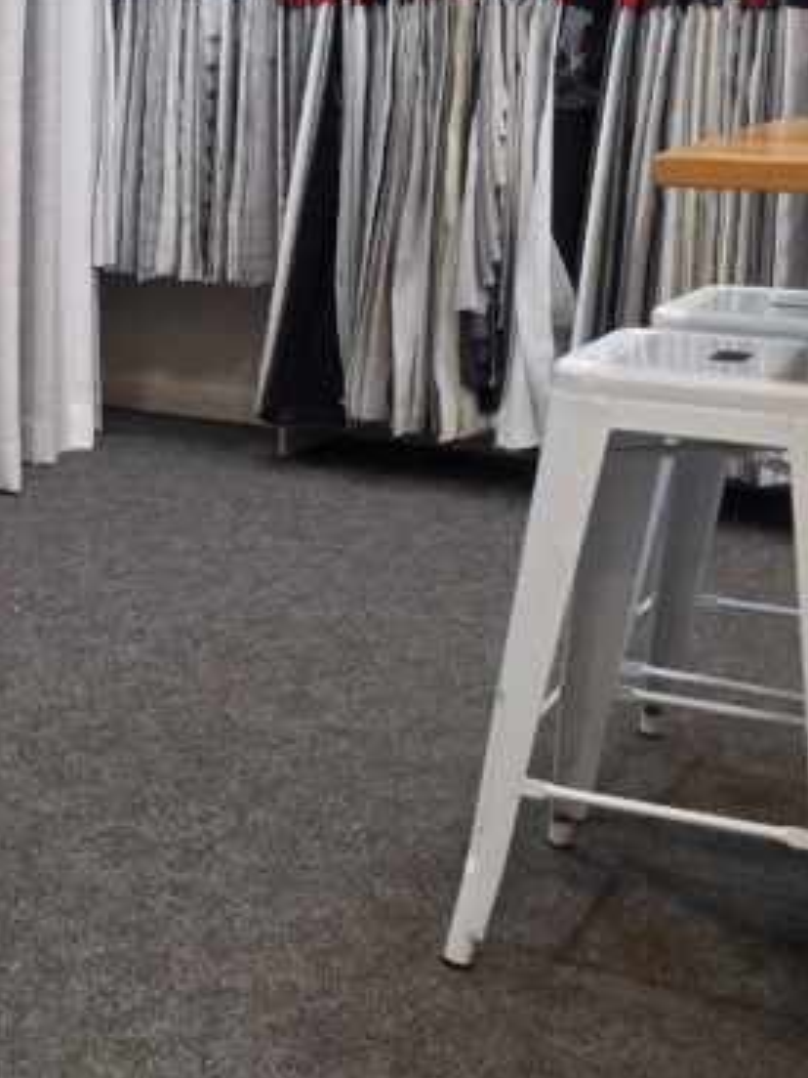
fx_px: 1992
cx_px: -126
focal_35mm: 64
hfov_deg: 21.5
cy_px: 334
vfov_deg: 30.0
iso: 320
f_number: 1.7
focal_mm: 6.3
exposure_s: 1/100
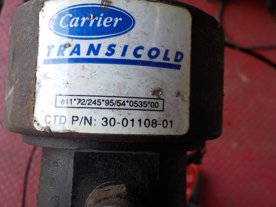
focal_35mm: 30
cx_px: 138
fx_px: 239
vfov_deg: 46.8
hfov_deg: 60.0
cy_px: 104
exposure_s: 1/50
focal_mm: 4.1
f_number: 3.3
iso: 125
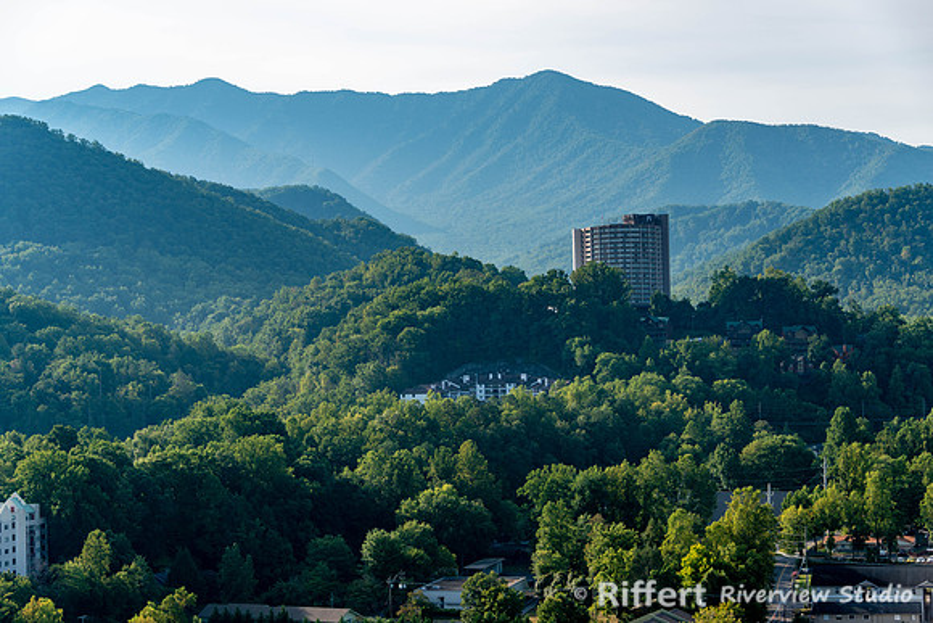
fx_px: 1685
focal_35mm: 65
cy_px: 312
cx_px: 466
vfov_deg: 20.9
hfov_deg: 31.0
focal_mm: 65
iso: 100
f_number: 4.8
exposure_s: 1/400
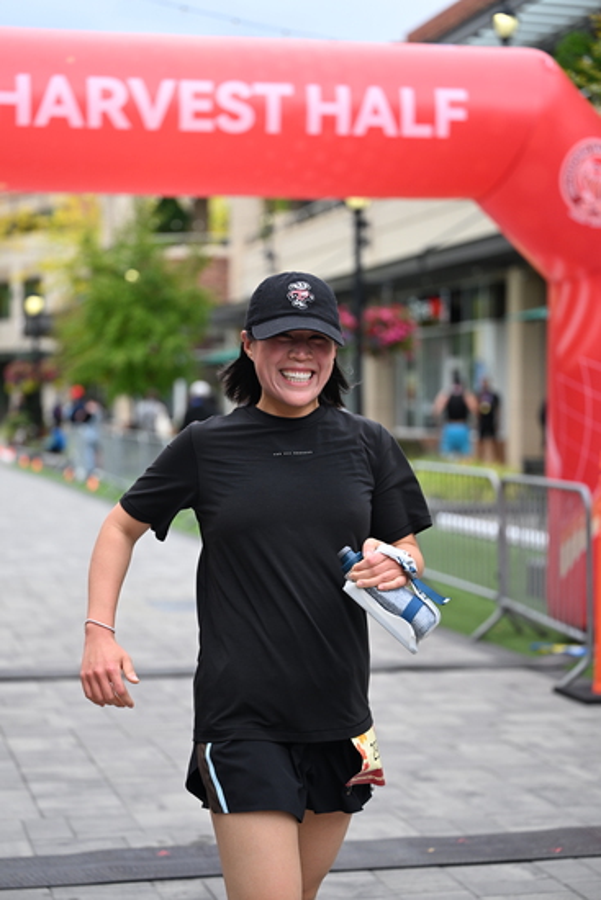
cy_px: 450
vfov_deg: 28.8
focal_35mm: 70
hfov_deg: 19.5
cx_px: 300
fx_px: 1752
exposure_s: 1/2000
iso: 640
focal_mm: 70
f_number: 2.8
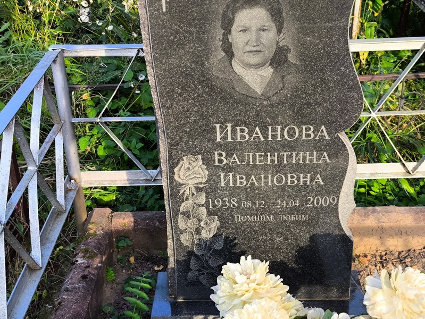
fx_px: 614
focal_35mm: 50
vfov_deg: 29.1
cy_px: 160
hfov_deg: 38.2
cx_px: 212
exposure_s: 1/244
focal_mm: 4.71
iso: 50
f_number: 1.7
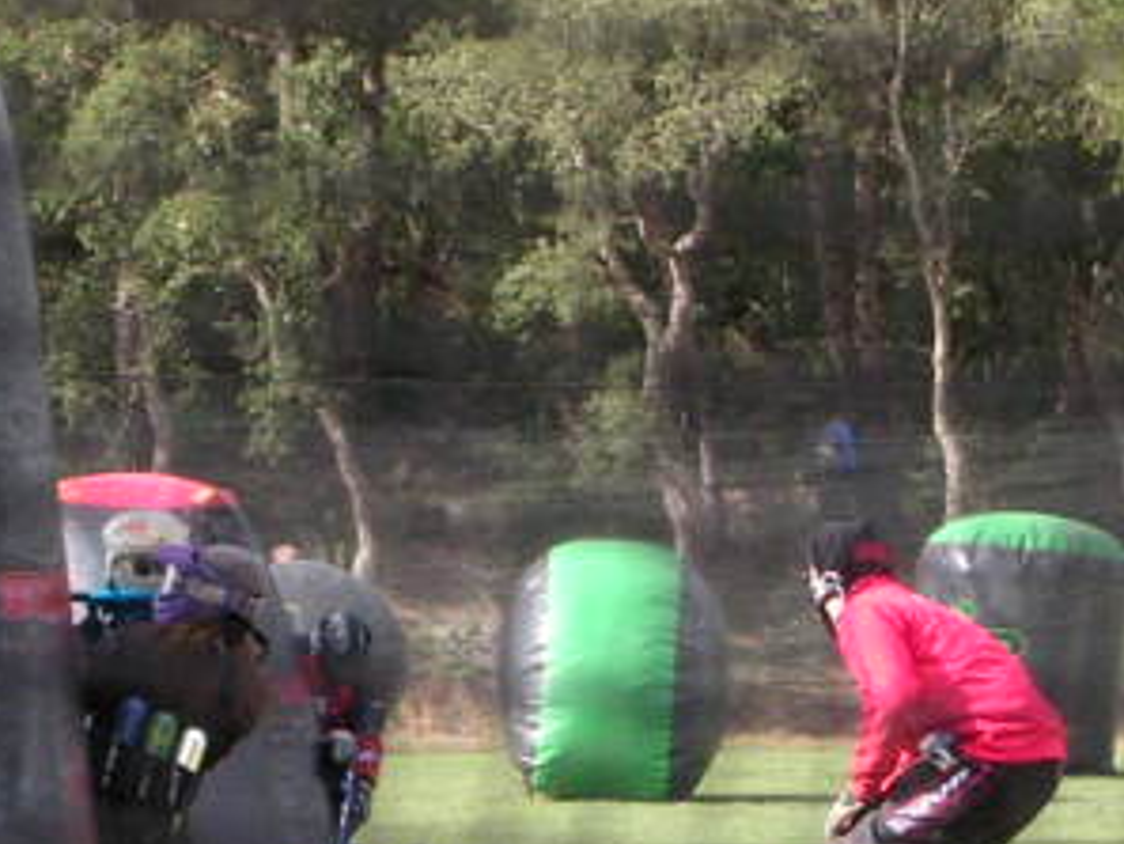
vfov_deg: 6.0
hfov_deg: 8.0
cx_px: 462
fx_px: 8056
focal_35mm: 248
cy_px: 564
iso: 200
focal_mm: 17.4
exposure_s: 1/232
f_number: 4.9
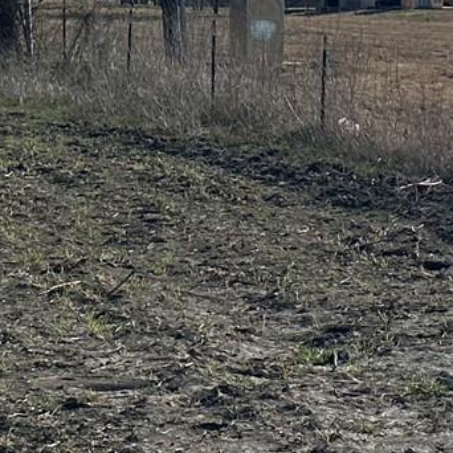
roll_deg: -1.2
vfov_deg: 13.6
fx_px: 1880
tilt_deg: -0.7
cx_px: 1087
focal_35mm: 127
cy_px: 29
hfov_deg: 11.4
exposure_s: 1/12048
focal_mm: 6.86
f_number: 1.78
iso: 80
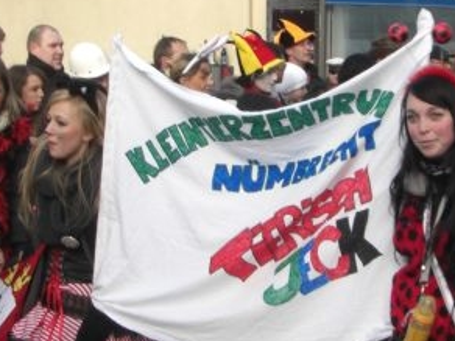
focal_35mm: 104
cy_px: 145
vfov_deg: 14.2
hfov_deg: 18.9
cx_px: 251
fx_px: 1367
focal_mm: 6.3
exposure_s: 1/100
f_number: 4.6
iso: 64
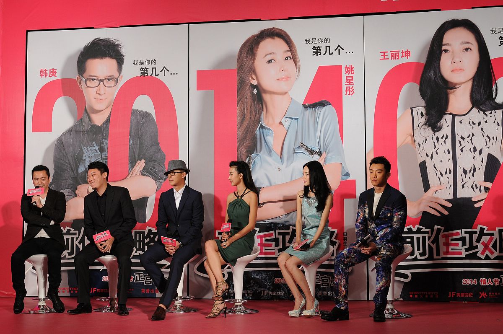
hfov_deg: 36.9
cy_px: 167
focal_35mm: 54
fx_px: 754
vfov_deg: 25.0
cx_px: 252
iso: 400
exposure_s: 1/160
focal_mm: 36
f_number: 3.5
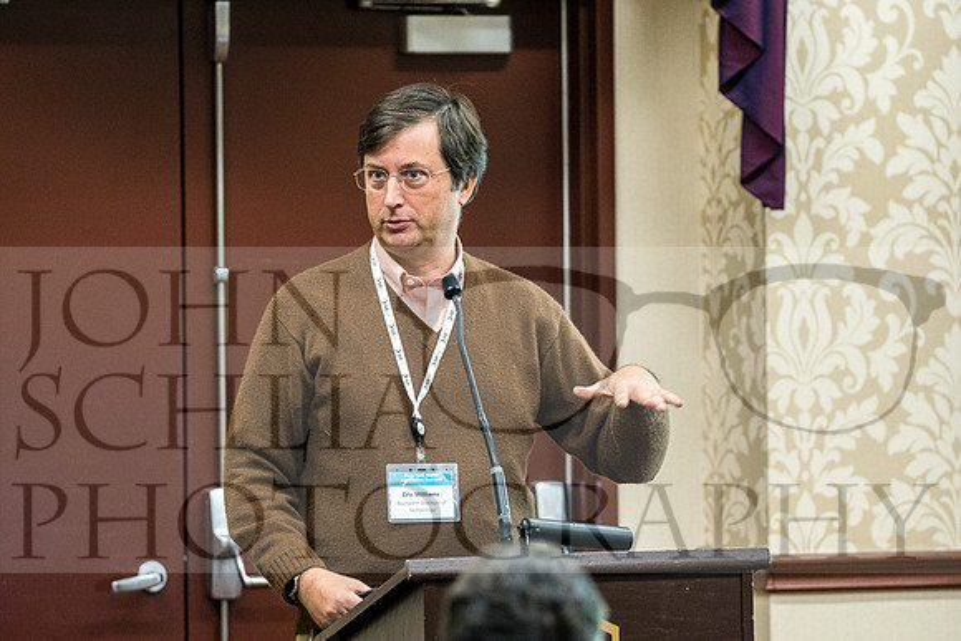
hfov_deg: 9.4
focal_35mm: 219
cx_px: 480
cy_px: 320
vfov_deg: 6.3
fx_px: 5847
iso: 3200
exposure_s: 1/100
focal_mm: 146
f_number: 3.5
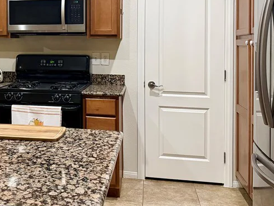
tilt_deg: +0.6
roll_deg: -0.2
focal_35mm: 50
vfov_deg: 28.5
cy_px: 41
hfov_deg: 36.6
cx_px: 46
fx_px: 396
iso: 400
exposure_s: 1/60
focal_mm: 6.76
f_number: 1.78
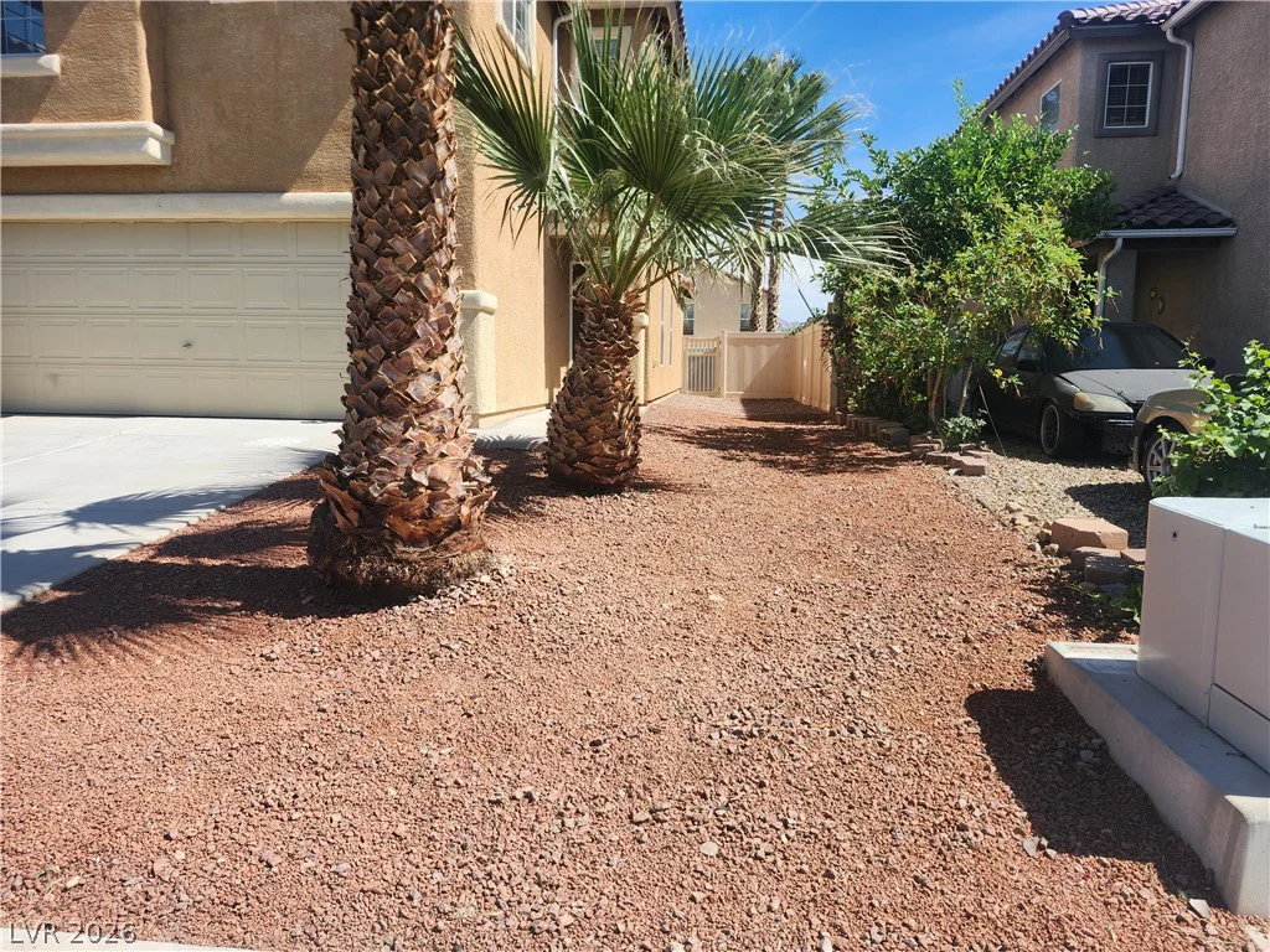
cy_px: 476
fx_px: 844
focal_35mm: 23
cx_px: 635
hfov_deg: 73.9
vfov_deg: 58.9
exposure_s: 1/1245
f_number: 1.8
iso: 25
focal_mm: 5.54
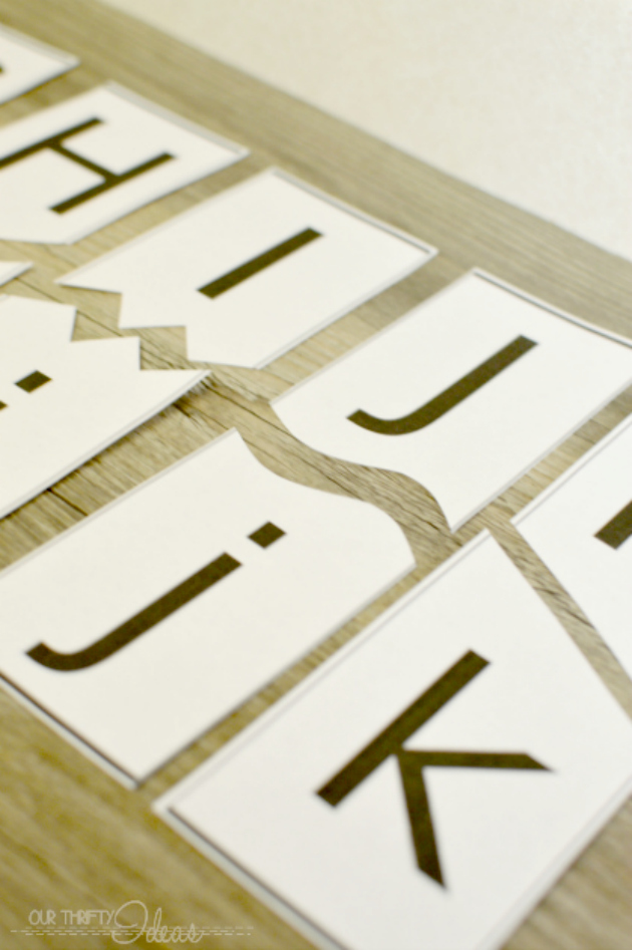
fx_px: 1384
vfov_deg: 37.9
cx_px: 316
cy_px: 475
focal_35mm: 52
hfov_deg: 25.7
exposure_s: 1/20
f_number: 4
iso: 100
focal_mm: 35
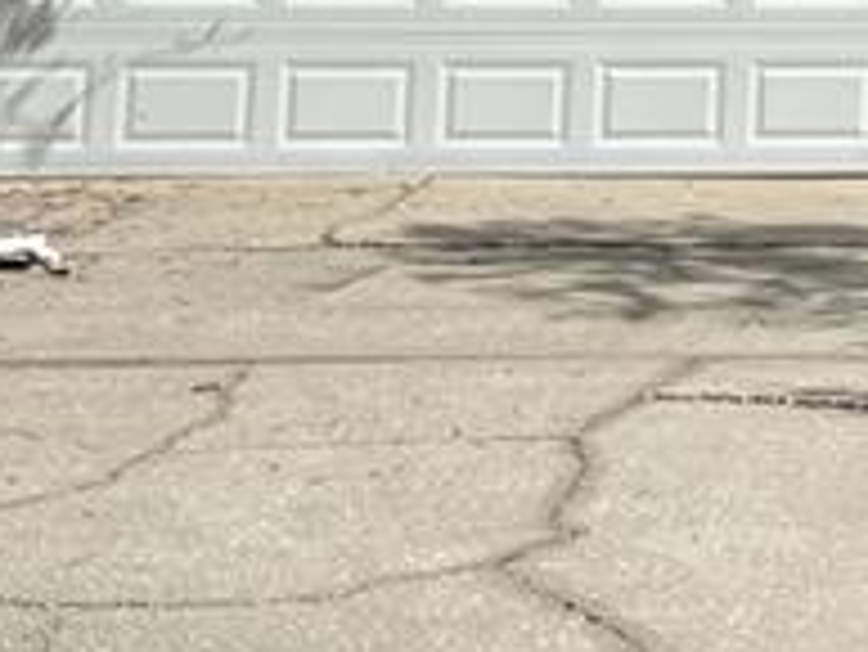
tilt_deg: +8.1
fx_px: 3463
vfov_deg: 10.0
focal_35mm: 138
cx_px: 1484
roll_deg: -0.7
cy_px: -665
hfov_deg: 13.1
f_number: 1.6
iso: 32
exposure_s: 1/5618
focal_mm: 5.1
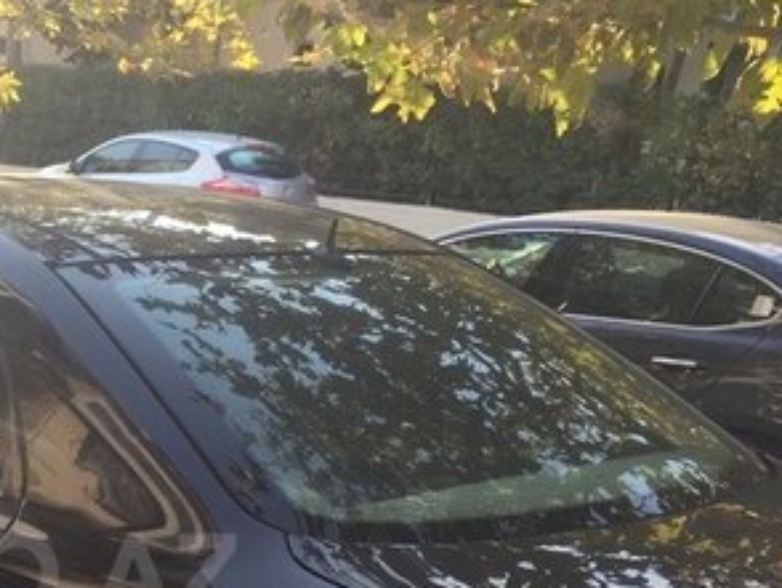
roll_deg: -4.4
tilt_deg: -20.5
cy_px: 573
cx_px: -35
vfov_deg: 21.9
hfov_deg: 27.7
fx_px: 1470
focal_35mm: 65
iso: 32
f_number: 2.2
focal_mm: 4.15
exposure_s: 1/223
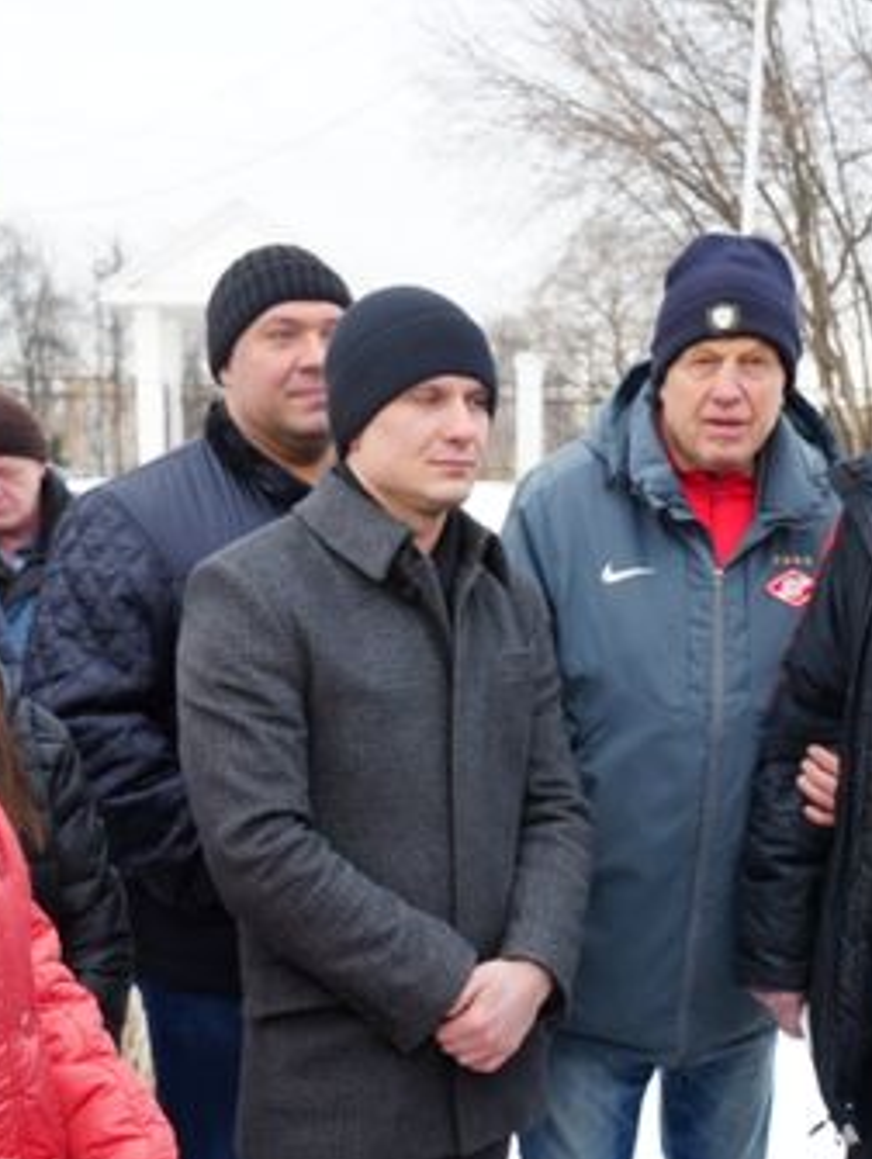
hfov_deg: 30.2
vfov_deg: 39.0
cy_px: 803
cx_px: 545
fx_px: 1609
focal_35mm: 48
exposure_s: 1/100
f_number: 6.3
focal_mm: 24
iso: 500
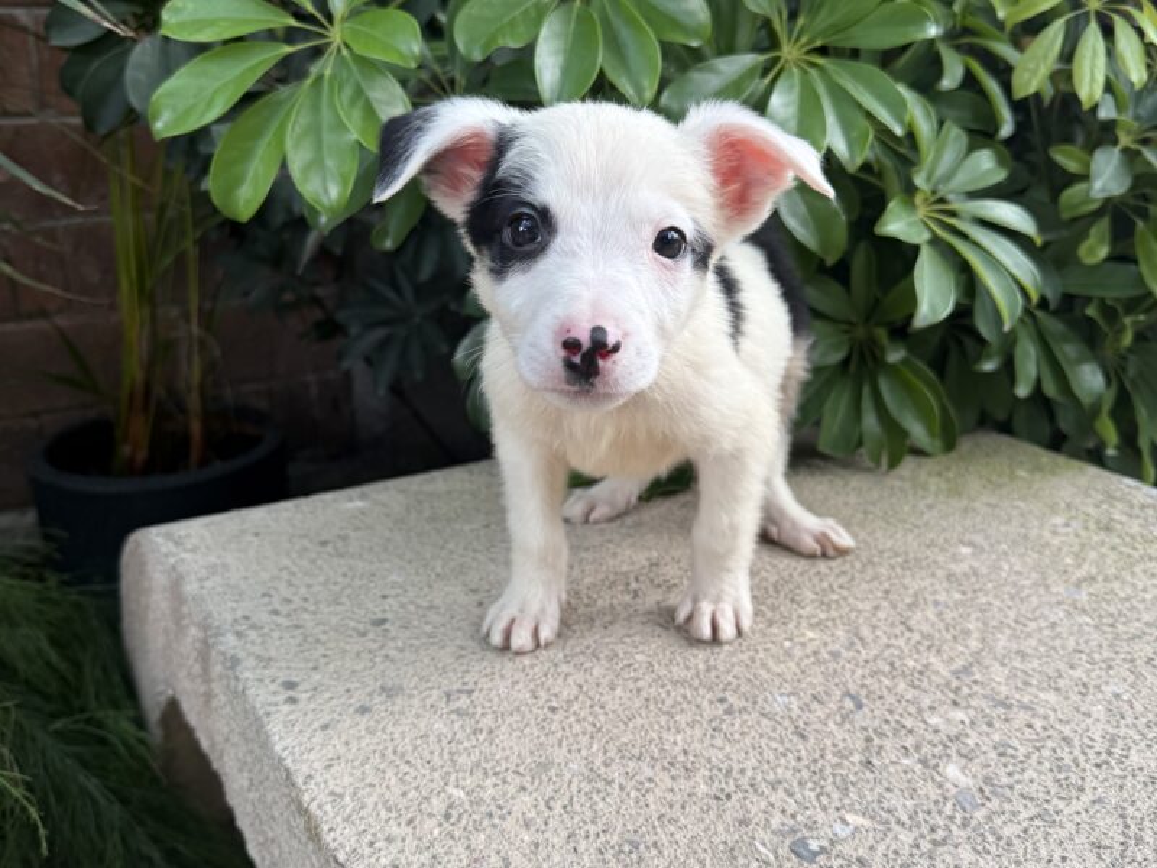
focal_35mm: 24
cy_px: 434
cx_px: 578
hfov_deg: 71.6
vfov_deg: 56.8
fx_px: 802
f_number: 1.78
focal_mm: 6.76
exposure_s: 1/284
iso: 64
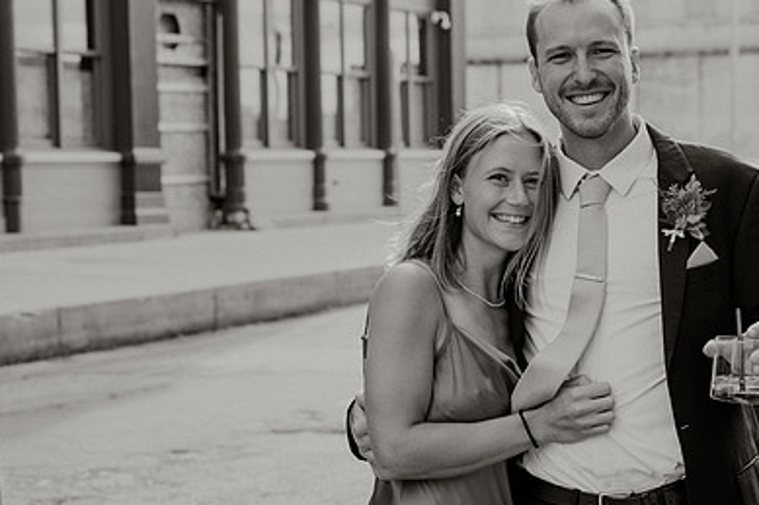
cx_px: 480
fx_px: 1581
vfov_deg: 18.2
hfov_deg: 26.9
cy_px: 257
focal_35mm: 75
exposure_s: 1/400
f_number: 4
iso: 100
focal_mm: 49
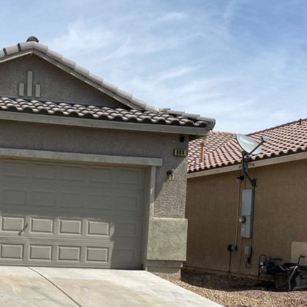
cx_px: 23
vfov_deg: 29.9
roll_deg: -4.0
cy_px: 241
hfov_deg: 29.2
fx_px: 562
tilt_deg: +2.9
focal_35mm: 56
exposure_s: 1/4630
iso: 32
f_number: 1.8
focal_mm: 4.25
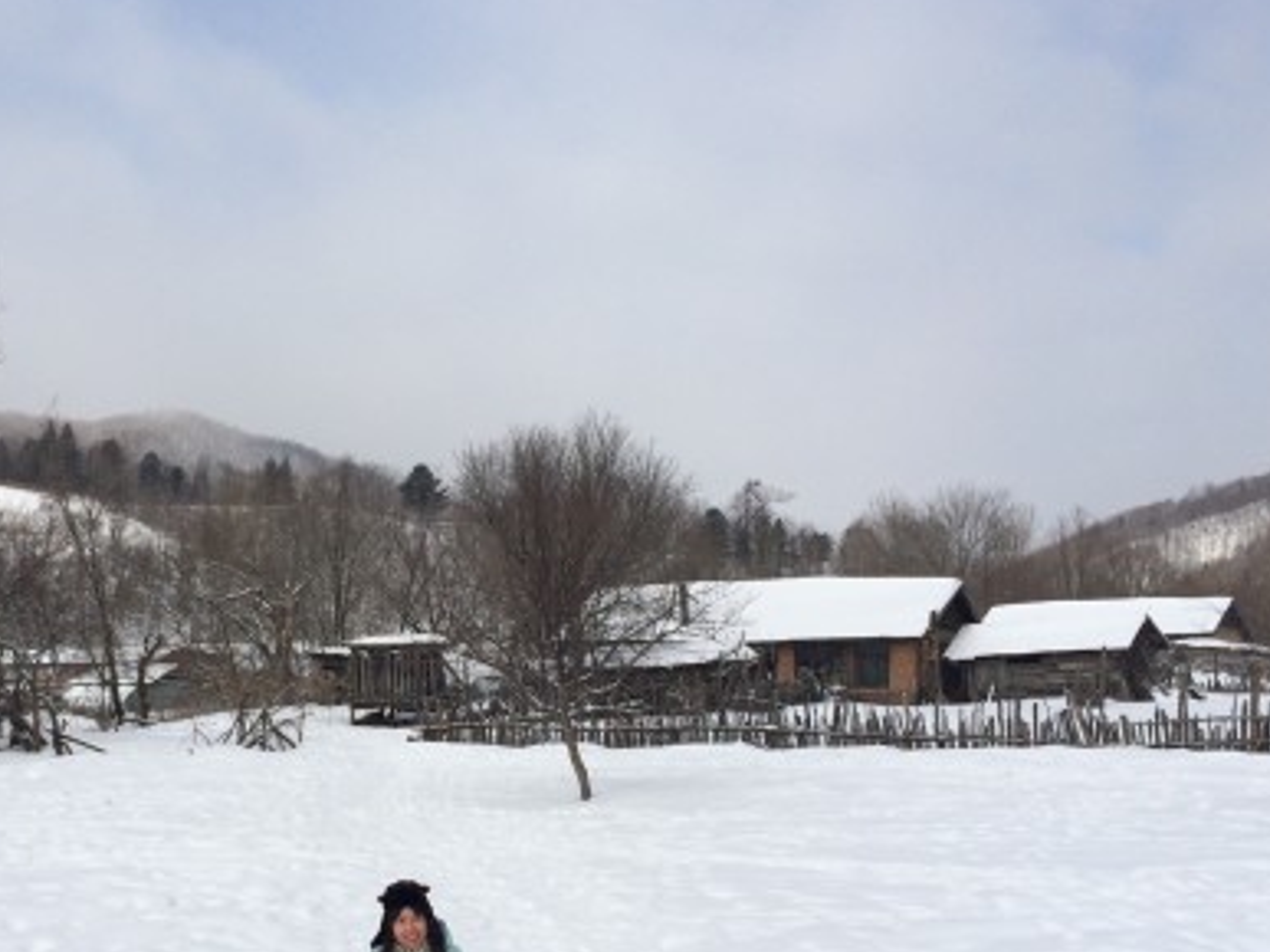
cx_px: 387
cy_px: 663
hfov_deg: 41.3
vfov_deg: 31.8
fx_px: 1650
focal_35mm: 45
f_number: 2.2
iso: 32
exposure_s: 1/4566
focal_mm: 4.15
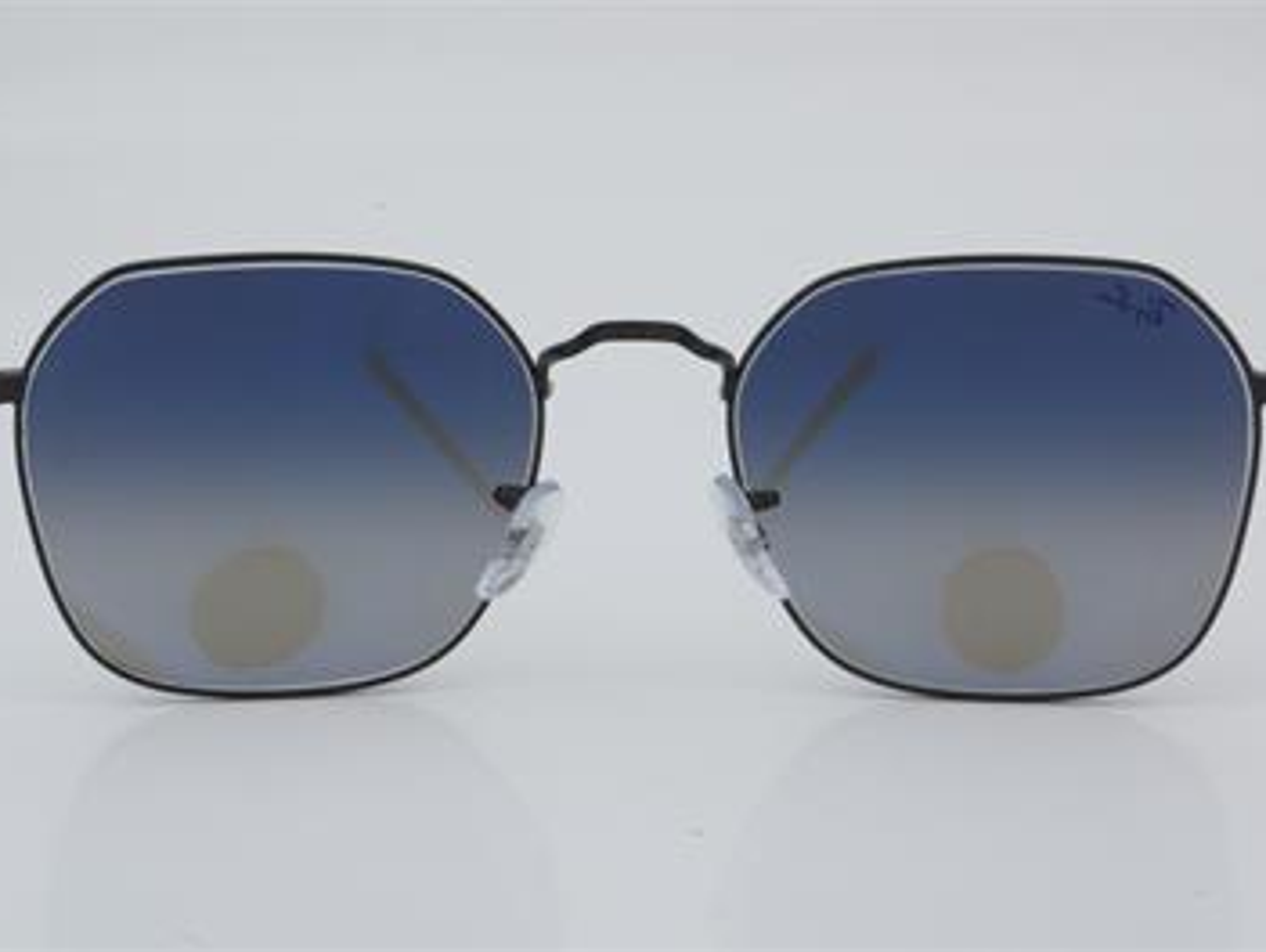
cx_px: 646
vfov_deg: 18.0
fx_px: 3002
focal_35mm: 82
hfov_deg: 23.8
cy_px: 476
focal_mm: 50
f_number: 29
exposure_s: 1/4
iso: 100
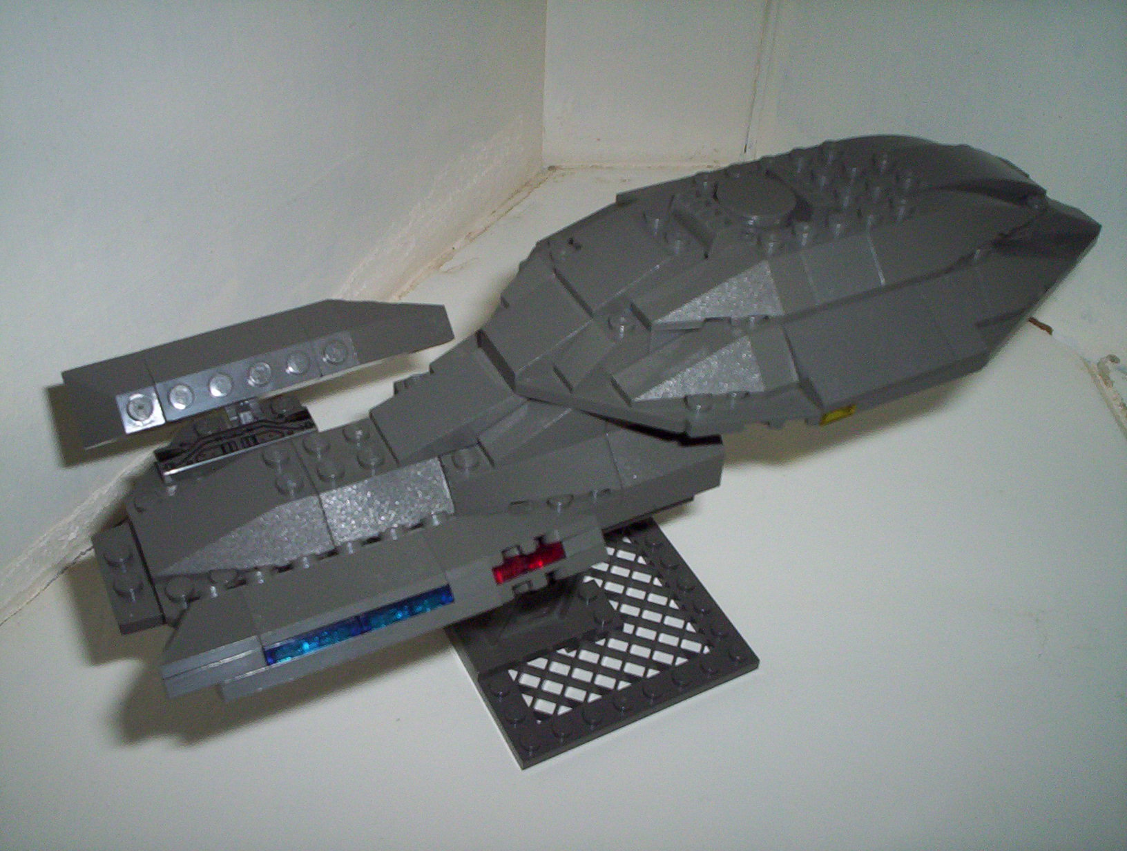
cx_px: 564
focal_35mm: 38
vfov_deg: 37.9
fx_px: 1240
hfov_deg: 48.9
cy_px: 426
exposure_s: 1/60
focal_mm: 4.99
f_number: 4.5
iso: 140
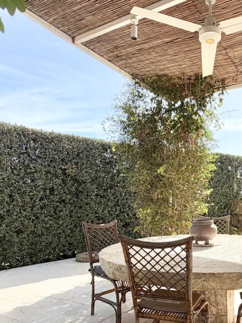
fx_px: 270
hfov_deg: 45.9
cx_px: 191
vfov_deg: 59.0
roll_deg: -0.4
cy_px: 234
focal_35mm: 29
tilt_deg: -7.2
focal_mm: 2.22
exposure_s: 1/770
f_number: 2.2
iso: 25
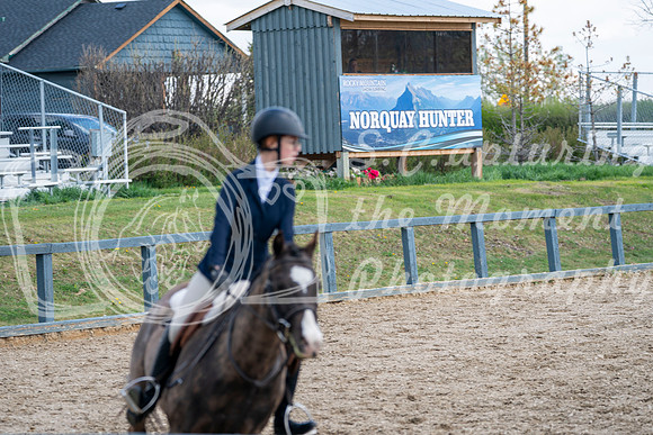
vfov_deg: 7.3
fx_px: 3393
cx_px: 326
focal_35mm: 187
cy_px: 218
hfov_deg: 11.0
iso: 125
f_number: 5.6
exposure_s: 1/200
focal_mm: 187
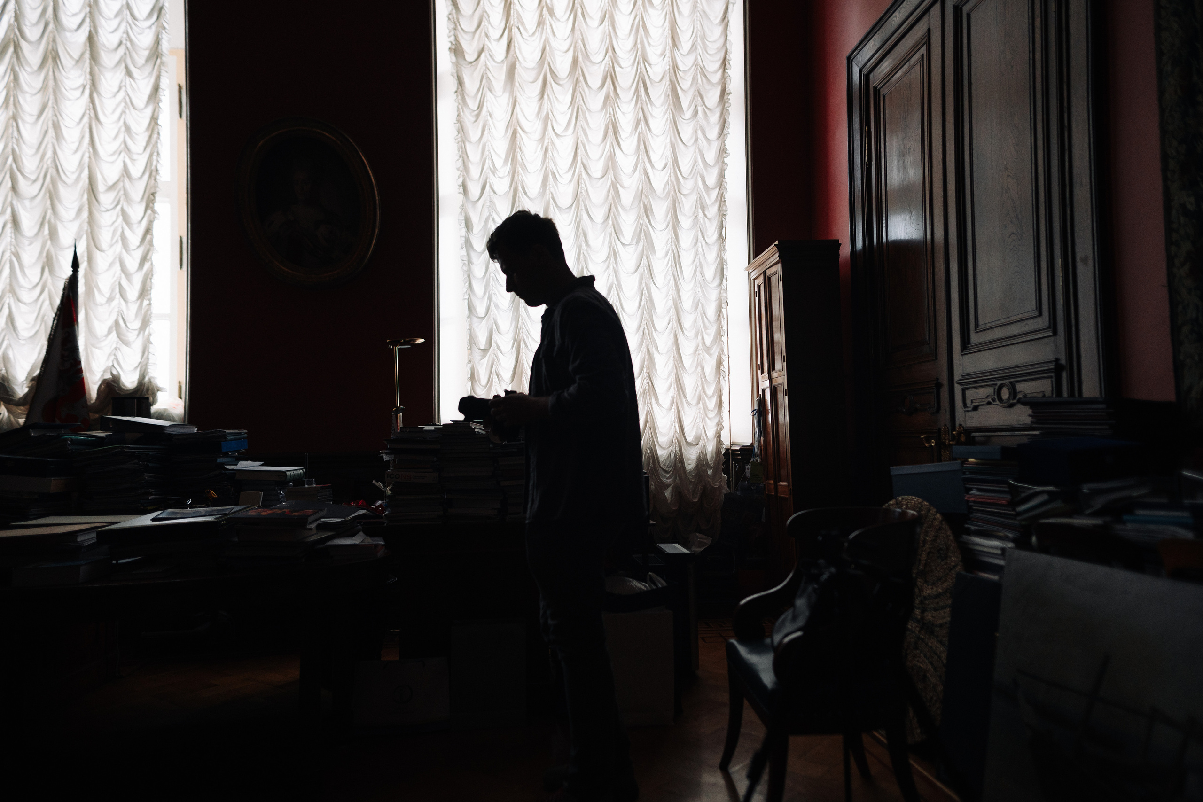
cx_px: 602
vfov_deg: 53.1
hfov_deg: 73.7
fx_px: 802
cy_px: 401
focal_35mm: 24
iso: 640
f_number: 1.8
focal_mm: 24
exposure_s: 1/1600
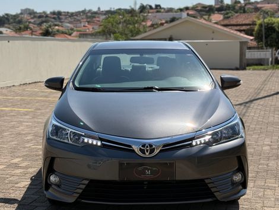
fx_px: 387
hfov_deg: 39.6
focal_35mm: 48
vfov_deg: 30.3
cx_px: 140
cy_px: 105
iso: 80
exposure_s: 1/7143
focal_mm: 6.76
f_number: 1.78
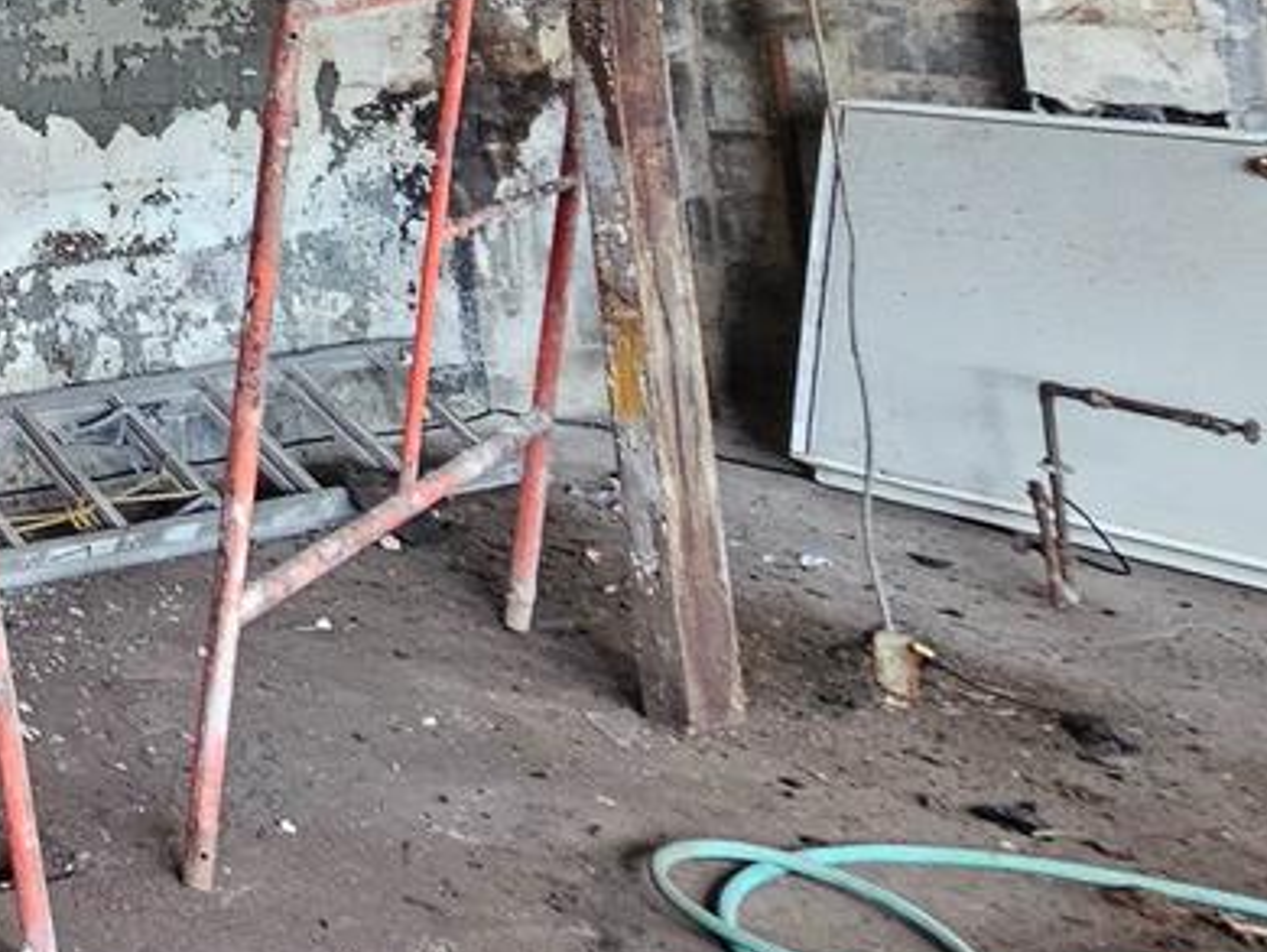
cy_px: -370
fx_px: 1758
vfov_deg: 25.1
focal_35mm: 48
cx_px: -809
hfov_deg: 25.0
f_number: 2.2
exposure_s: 1/30
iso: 400
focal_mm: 2.2
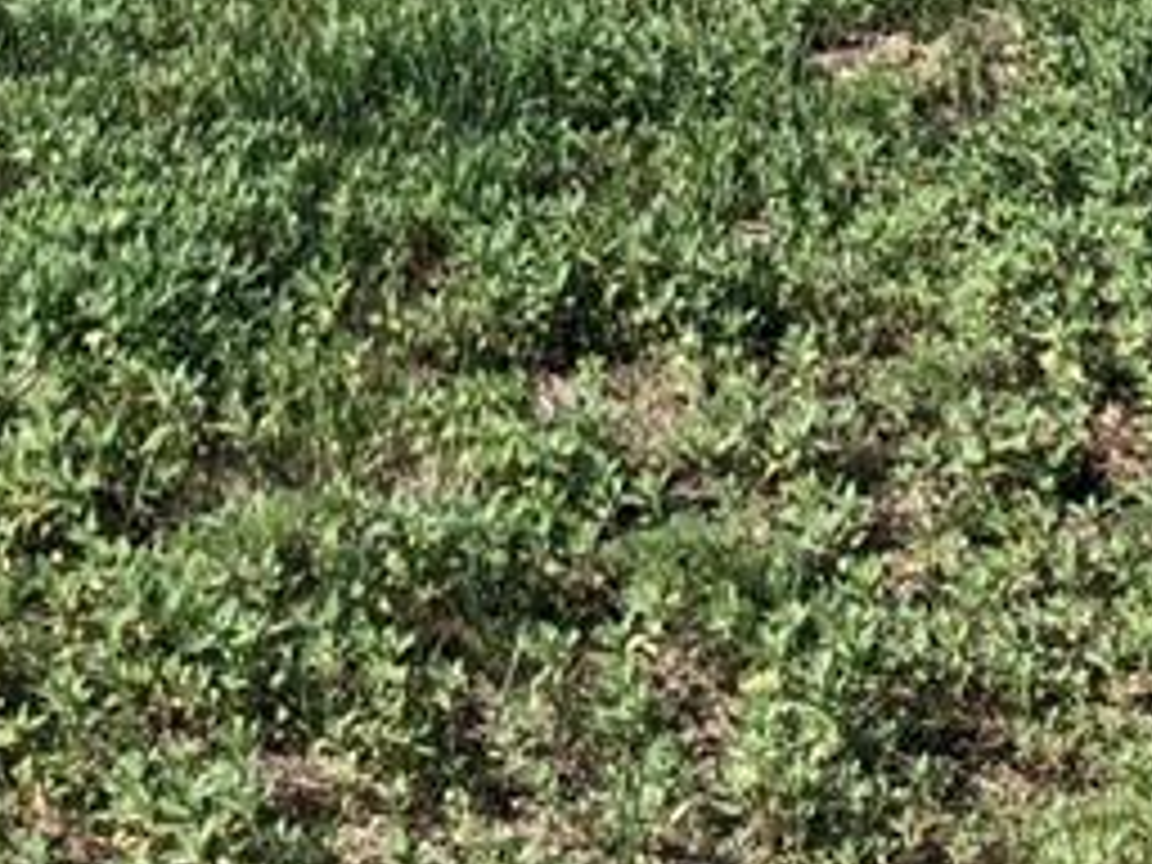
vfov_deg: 12.0
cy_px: -749
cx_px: 554
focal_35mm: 112
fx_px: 3727
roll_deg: -1.1
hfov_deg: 17.6
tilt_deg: -1.2
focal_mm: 3.99
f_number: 1.8
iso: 20
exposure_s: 1/1779
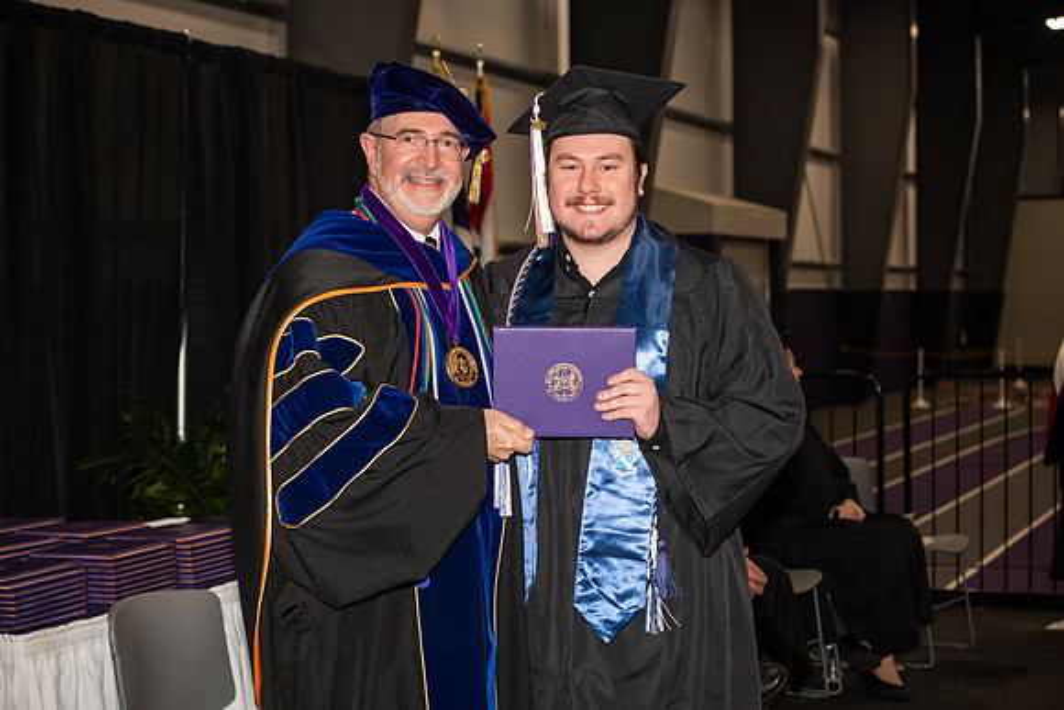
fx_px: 2069
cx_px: 532
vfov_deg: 19.5
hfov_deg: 28.8
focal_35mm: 70
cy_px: 355
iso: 1000
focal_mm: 70
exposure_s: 1/200
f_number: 5.6
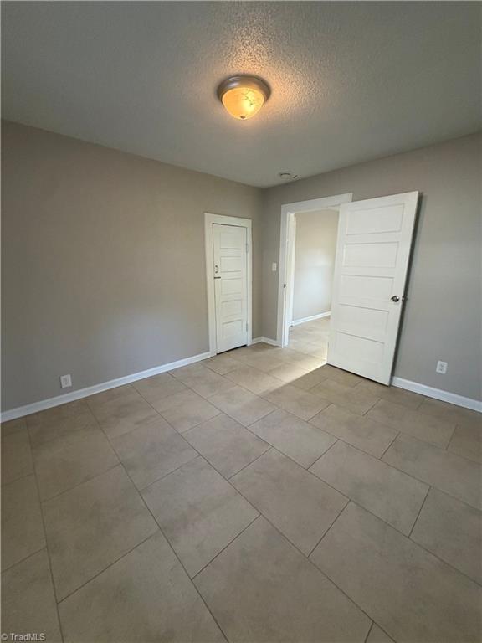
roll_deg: +0.5
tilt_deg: -13.0
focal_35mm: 14
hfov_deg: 85.7
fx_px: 260
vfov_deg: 102.1
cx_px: 241
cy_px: 322
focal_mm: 2.22
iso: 320
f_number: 2.2
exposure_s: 1/120
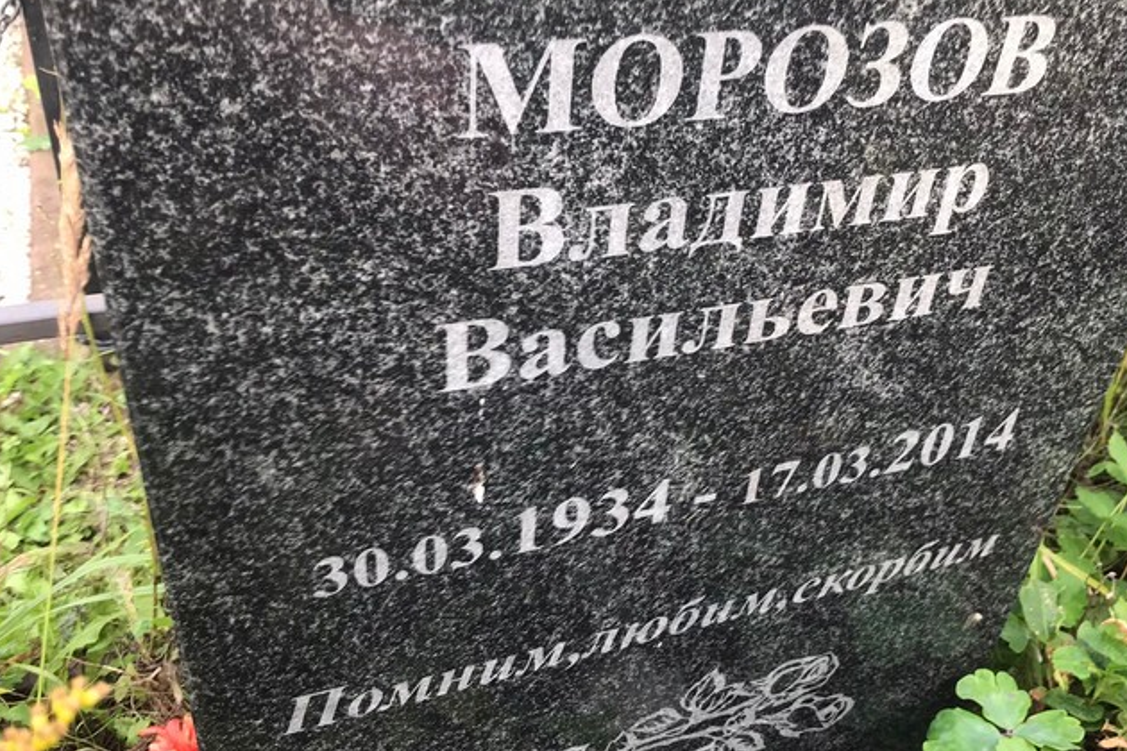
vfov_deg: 35.9
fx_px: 1158
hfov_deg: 51.6
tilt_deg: -39.7
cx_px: 665
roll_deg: -8.1
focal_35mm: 37
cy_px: 401
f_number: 1.8
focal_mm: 3.99
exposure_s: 1/100
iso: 20
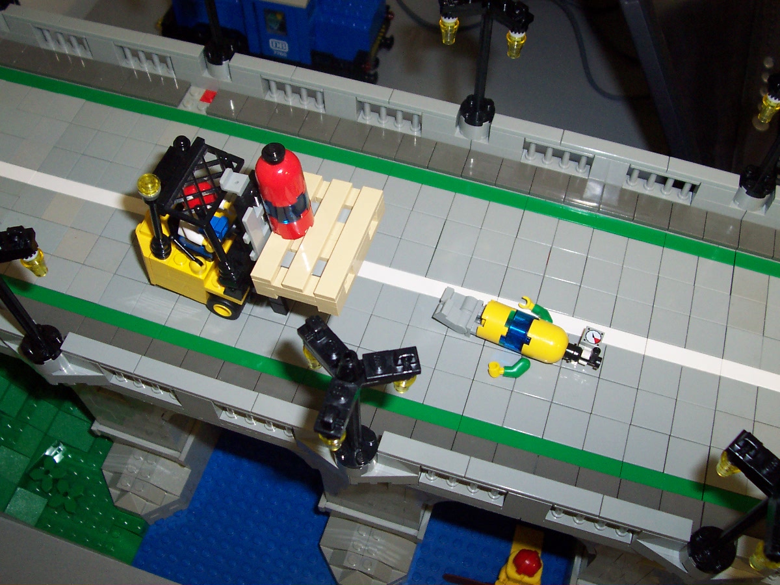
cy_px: 292
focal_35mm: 37
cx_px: 390
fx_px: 834
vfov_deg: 38.7
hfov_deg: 50.1
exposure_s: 1/60
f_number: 2.8
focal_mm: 5.6
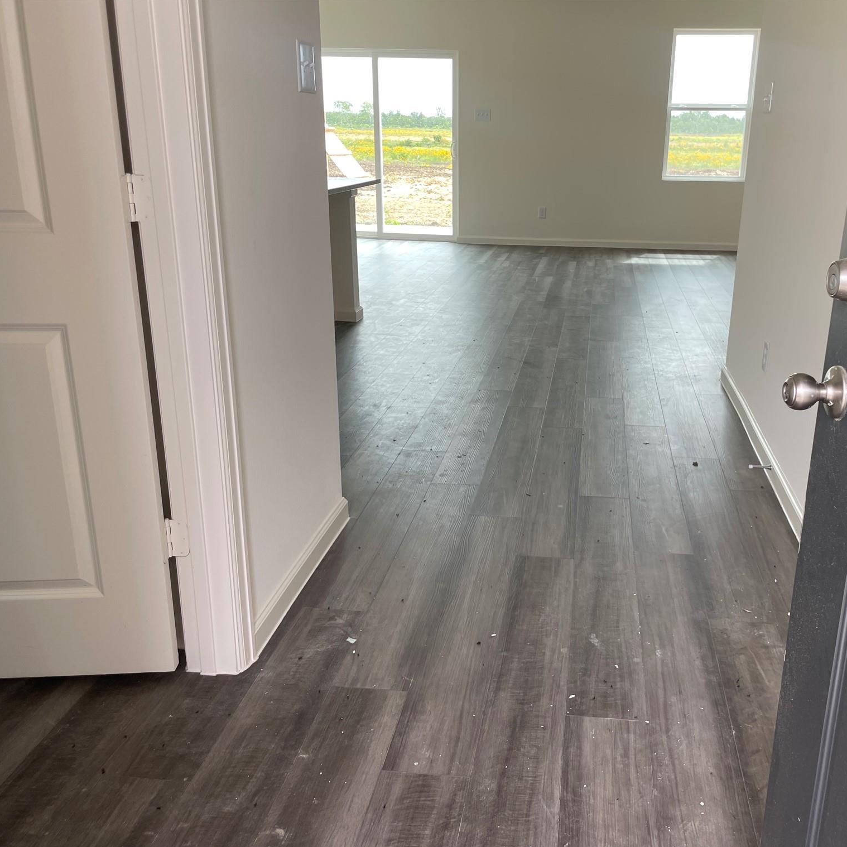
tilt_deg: -18.1
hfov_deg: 52.2
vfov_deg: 52.5
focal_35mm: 31
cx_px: 507
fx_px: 858
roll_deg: -0.9
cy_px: 426
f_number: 1.6
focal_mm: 4.2
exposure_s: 1/121
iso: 32
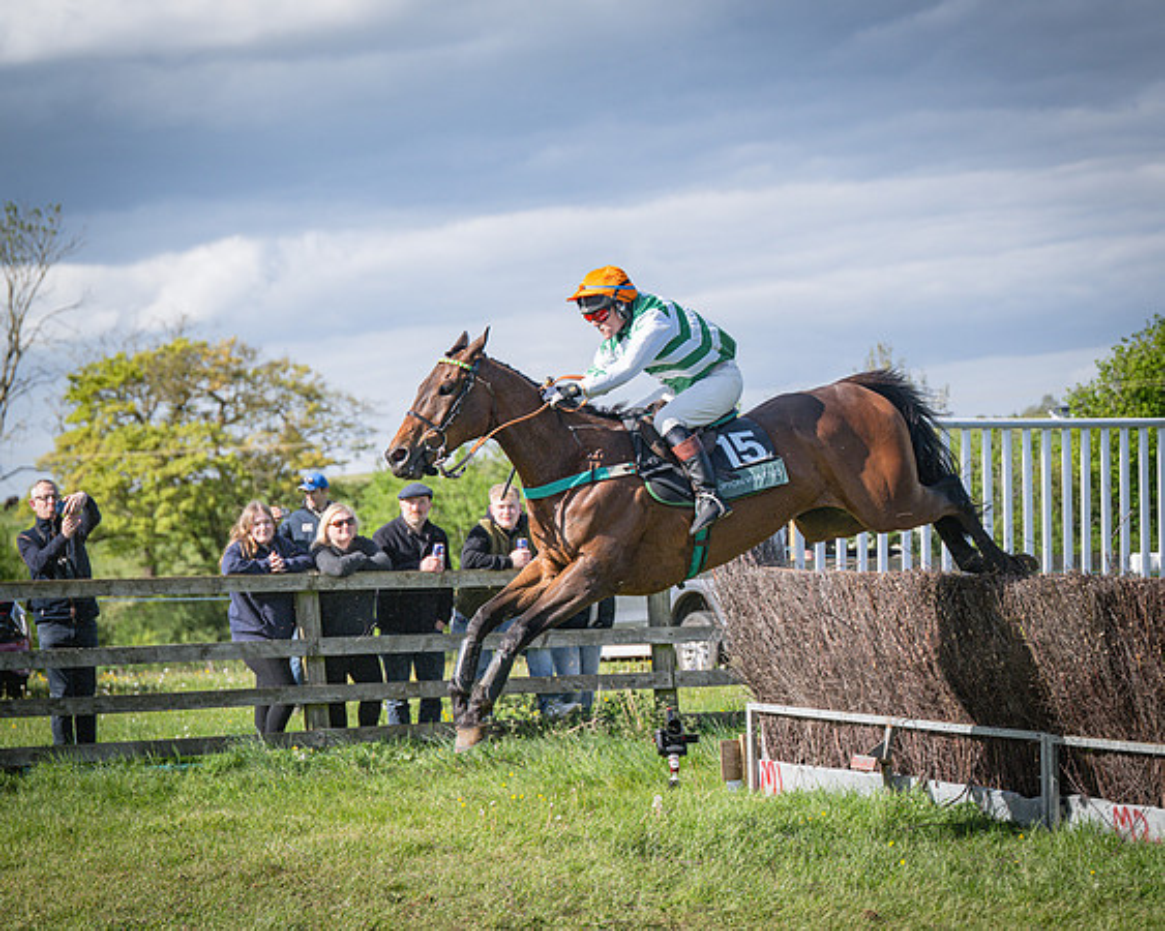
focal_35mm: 110
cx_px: 582
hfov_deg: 17.4
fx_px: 3804
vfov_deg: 14.0
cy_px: 466
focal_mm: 98
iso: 400
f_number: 4
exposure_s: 1/3200
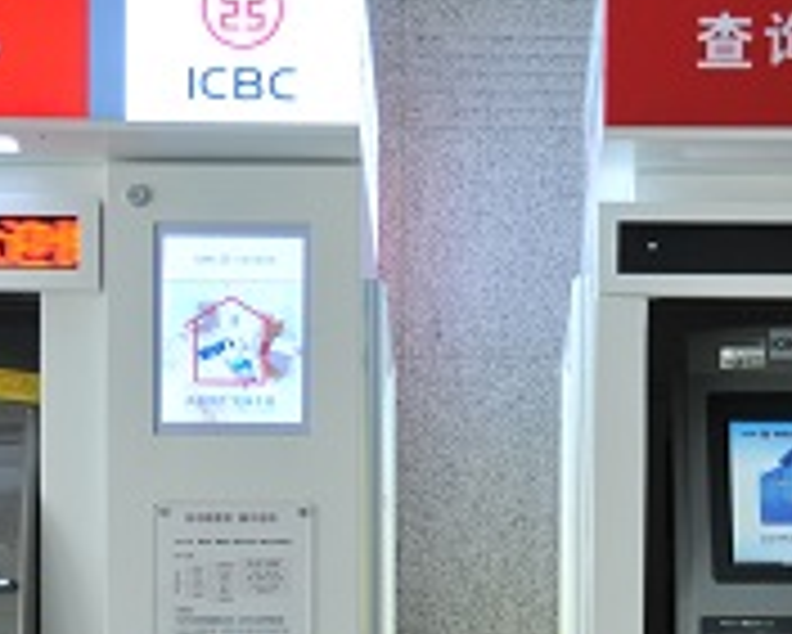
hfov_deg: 15.0
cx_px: 459
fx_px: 3002
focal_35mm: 128
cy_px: 731
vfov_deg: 11.8
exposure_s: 1/10
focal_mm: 32
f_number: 4.5
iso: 400
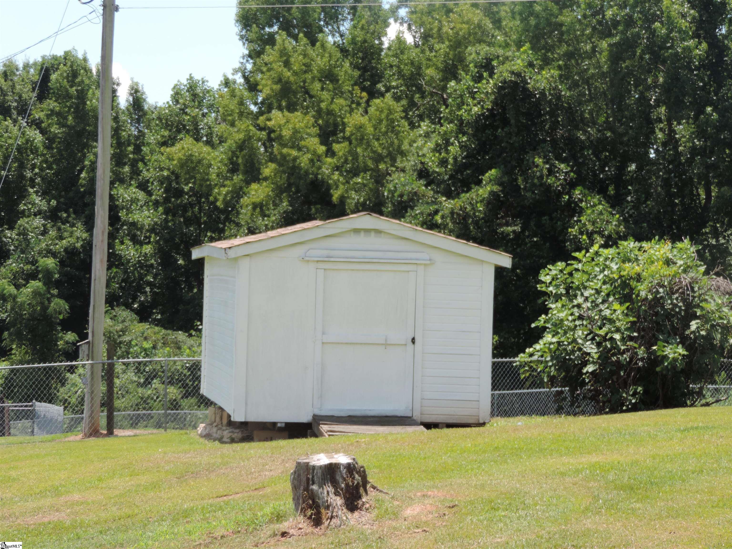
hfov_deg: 19.6
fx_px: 2115
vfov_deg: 14.8
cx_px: 366
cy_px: 274
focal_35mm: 100
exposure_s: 1/320
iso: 80
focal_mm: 17.8
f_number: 4.1
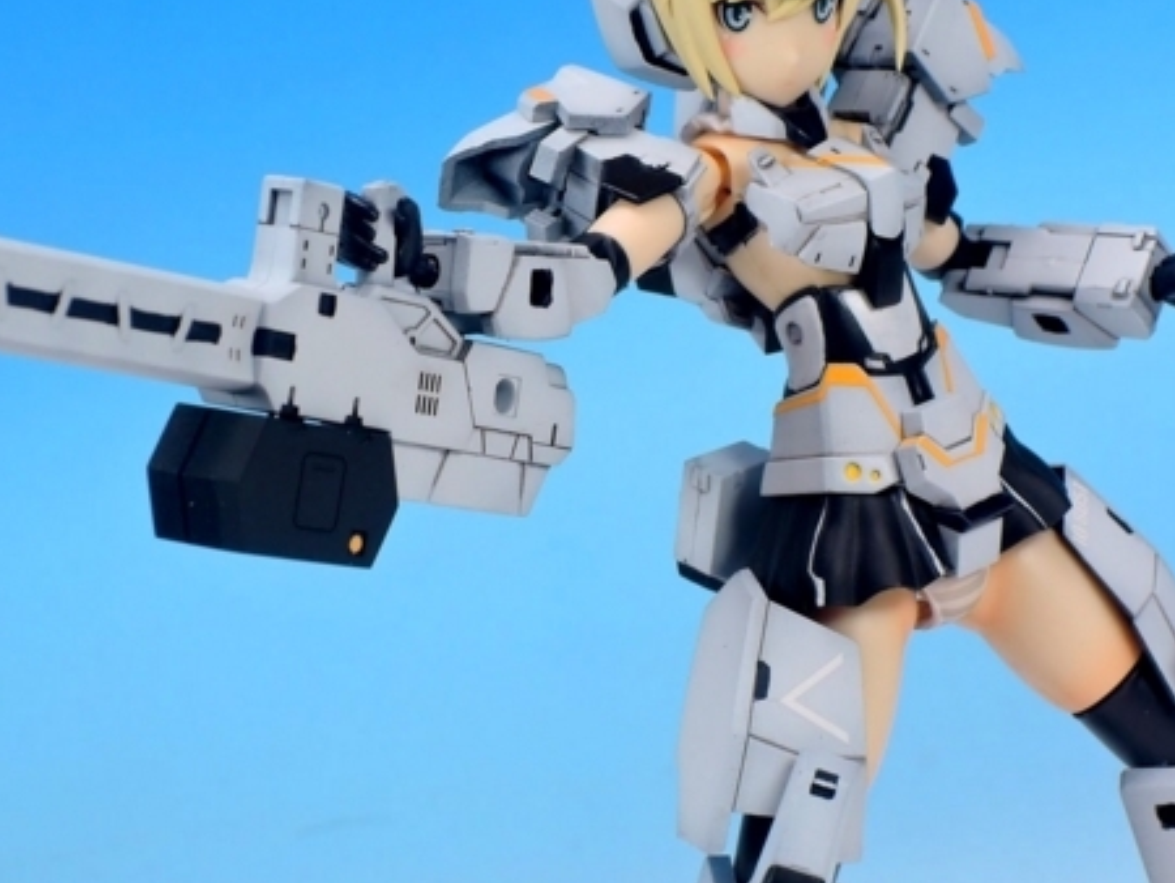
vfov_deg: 10.6
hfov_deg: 14.1
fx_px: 4755
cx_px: 496
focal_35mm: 140
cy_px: 337
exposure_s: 1/1.3
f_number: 7.3
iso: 80
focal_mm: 22.4
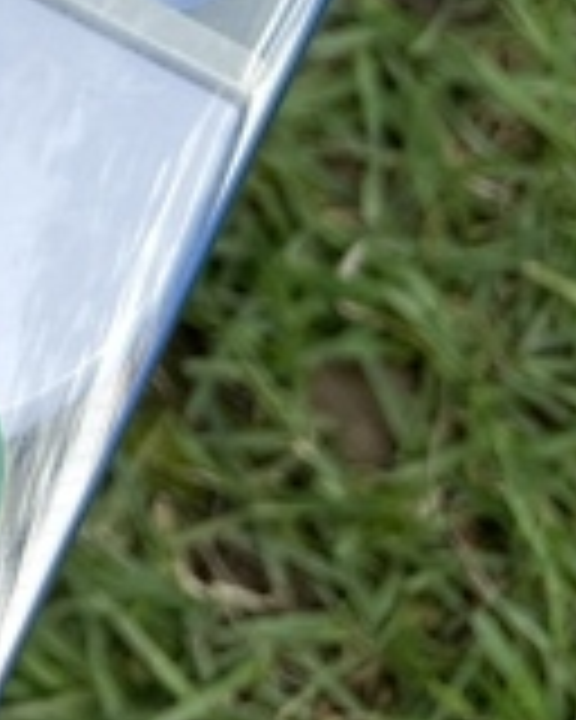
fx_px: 2706
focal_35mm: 127
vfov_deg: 13.8
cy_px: -486
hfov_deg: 10.3
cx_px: -860
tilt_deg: -52.4
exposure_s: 1/1046
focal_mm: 5.1
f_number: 1.6
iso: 50
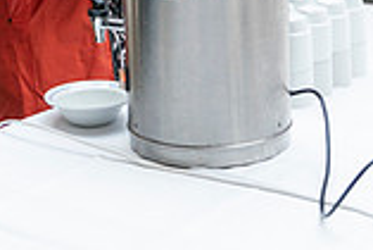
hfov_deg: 17.0
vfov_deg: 11.1
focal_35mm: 120
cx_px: 169
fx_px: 1244
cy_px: -108
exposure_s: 1/320
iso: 800
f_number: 2.8
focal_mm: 30
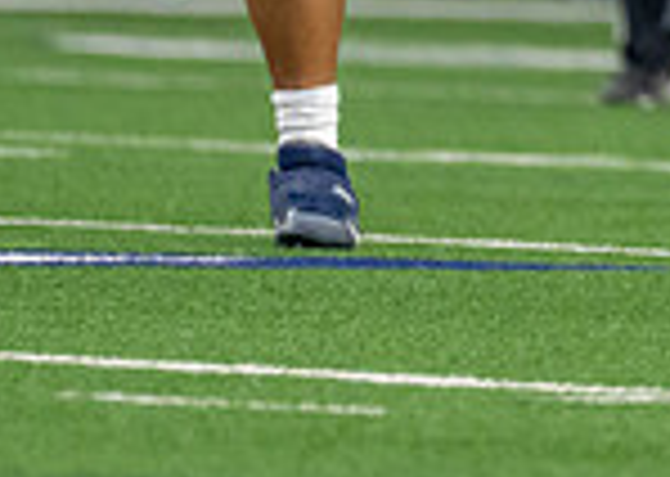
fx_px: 25312
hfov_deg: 1.5
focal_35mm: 1332
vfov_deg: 1.1
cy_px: -458
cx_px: 1157
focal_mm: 200
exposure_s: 1/1000
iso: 2500
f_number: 2.8
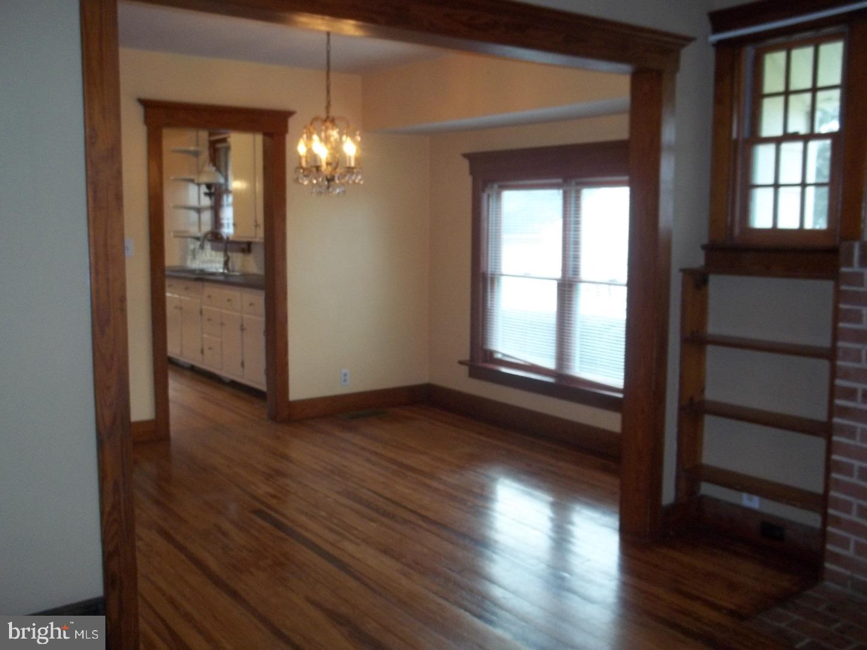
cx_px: 434
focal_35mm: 33
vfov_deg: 42.9
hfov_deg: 55.4
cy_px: 325
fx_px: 827
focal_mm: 5.9
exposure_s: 1/30
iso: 160
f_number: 3.3
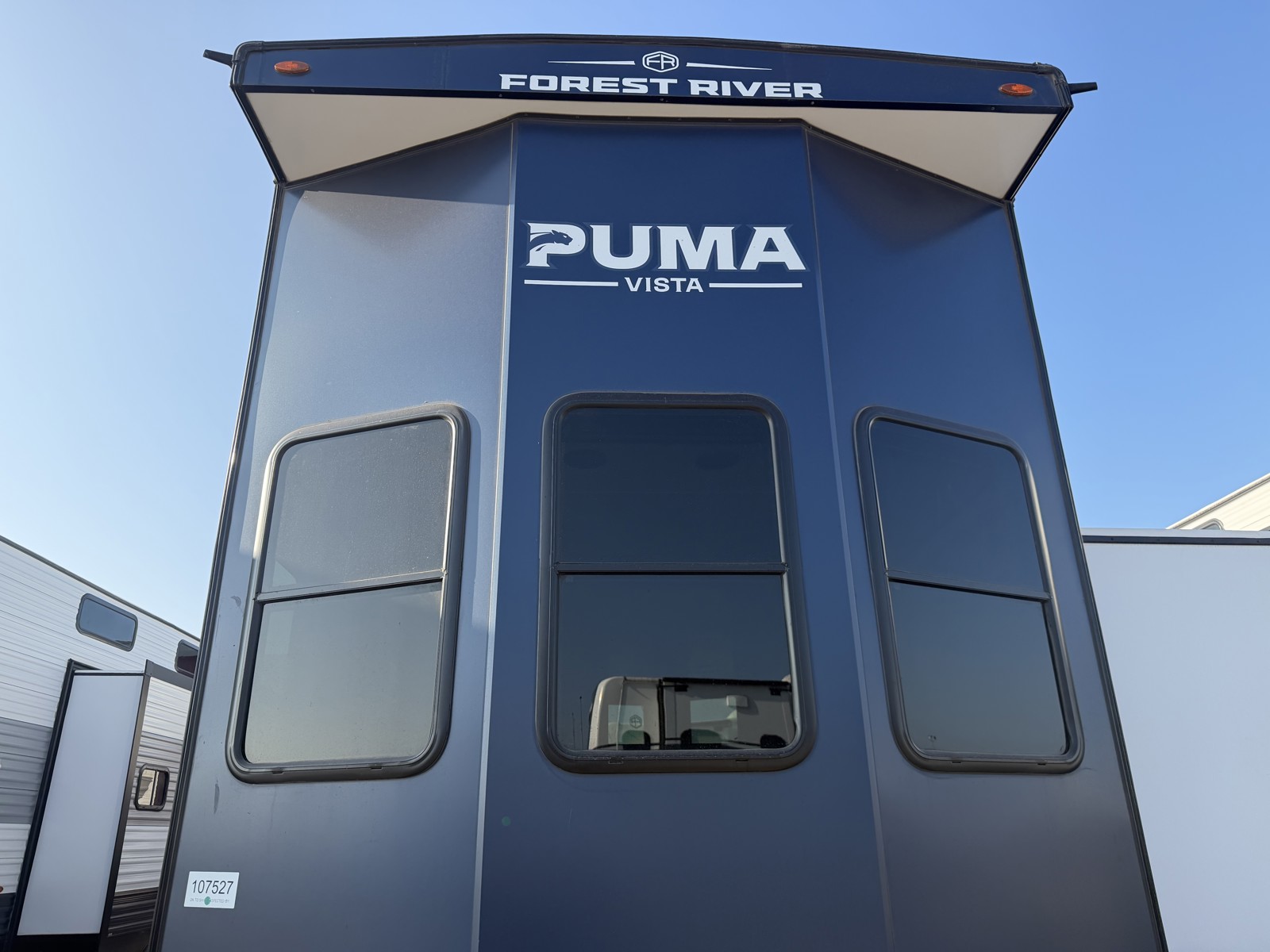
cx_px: 635
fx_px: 881
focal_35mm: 24
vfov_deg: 56.8
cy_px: 476
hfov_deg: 71.6
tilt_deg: +22.0
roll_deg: +1.9
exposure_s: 1/2110
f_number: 1.78
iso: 100
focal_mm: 6.76
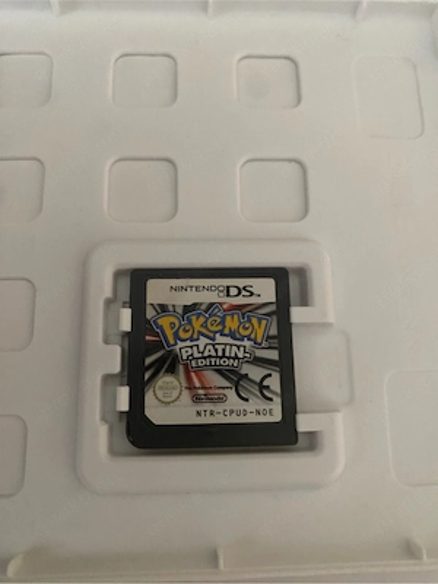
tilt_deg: -75.4
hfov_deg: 54.9
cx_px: 219
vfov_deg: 69.4
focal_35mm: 25
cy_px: 292
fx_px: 422
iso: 500
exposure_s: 1/40
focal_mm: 4.25
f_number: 1.8
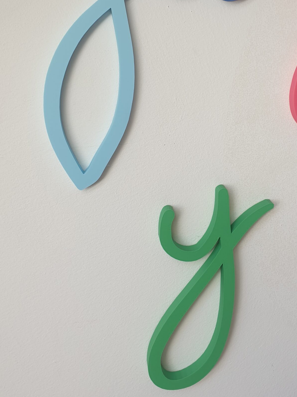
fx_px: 480
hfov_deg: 33.6
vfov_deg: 44.0
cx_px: 227
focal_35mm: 42
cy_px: 123
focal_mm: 4.3
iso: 50
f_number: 2.4
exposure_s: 1/159
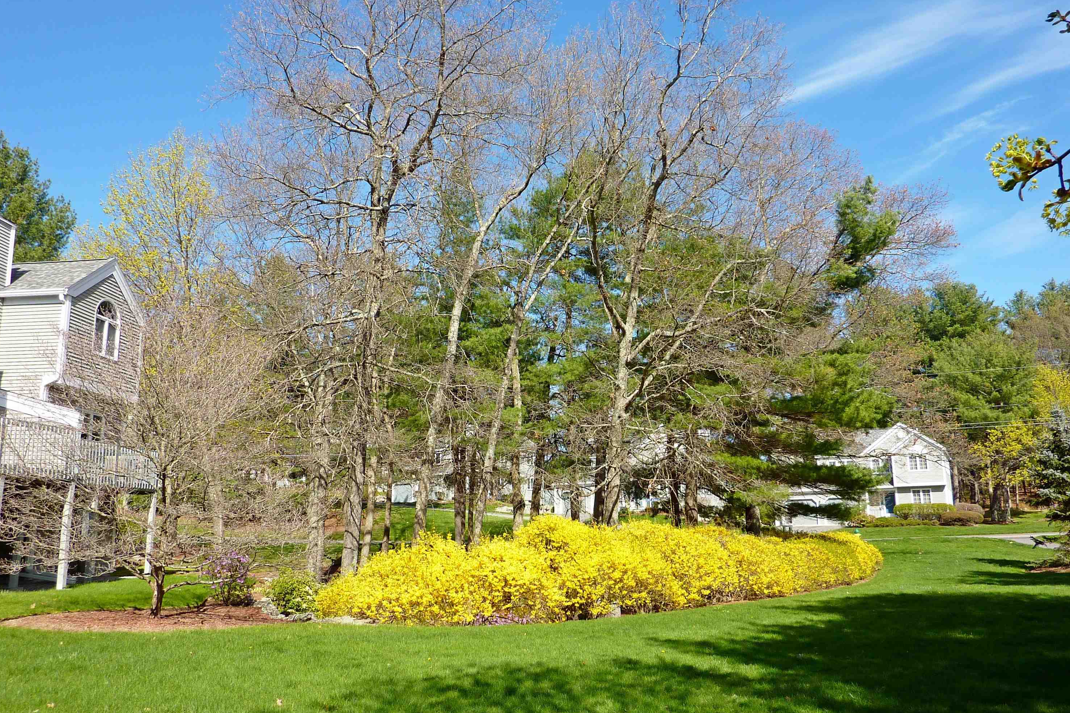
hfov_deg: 67.4
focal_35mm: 27
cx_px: 533
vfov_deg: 47.9
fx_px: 802
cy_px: 387
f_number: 4
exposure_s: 1/400
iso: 80
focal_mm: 4.1
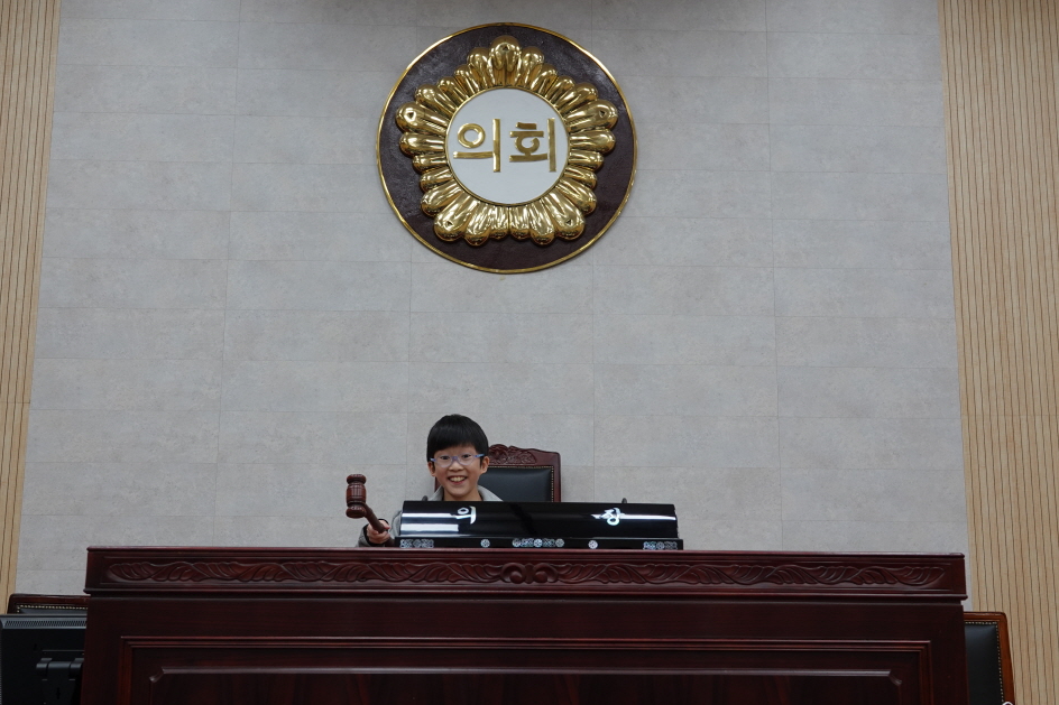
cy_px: 367
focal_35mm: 36
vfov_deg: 36.9
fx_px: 1059
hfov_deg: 53.1
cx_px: 521
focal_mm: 12.33
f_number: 2.8
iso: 125
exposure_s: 1/40
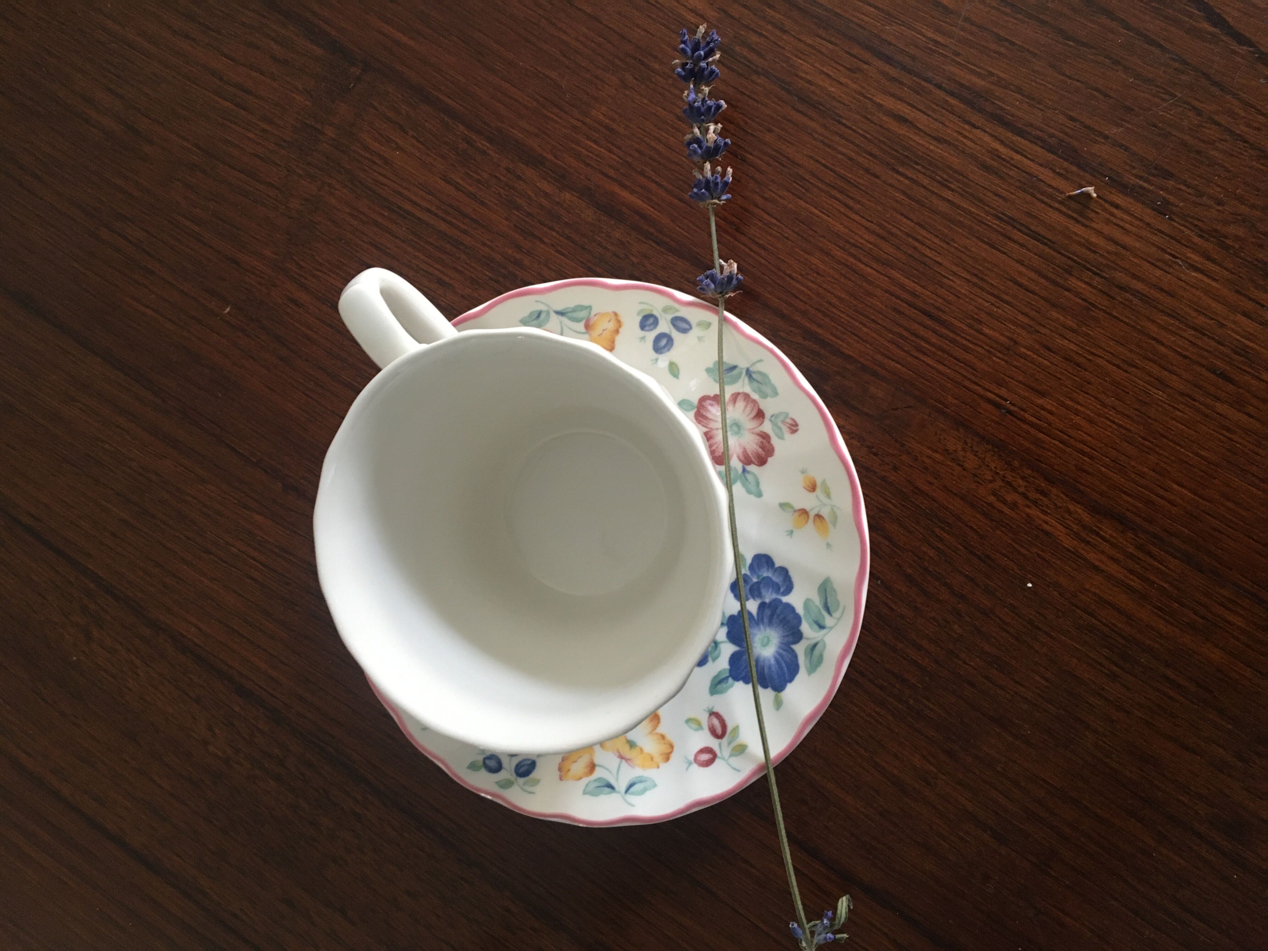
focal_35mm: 29
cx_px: 634
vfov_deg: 48.2
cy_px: 476
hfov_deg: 61.7
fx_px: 1062
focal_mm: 4.15
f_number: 2.2
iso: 160
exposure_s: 1/33
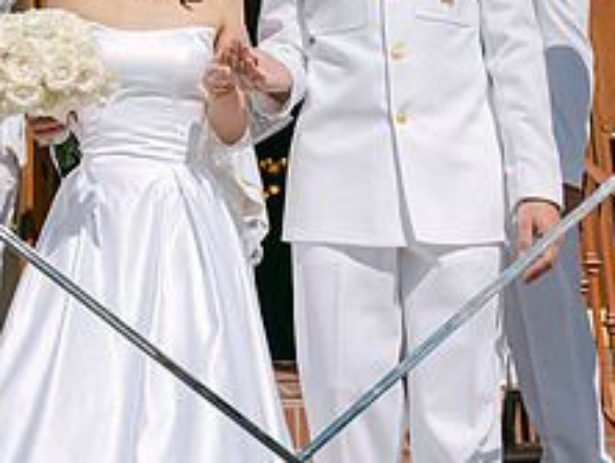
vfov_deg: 19.4
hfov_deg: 26.6
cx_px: 266
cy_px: -38
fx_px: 1298
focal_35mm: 73
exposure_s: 1/4000
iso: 100
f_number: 4
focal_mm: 28
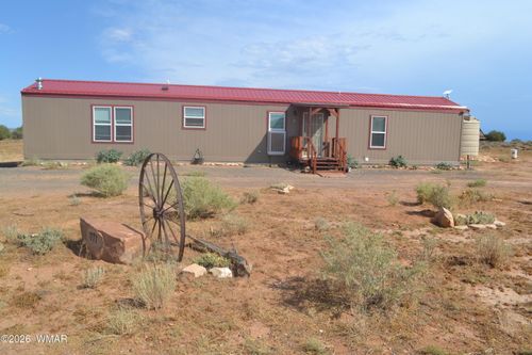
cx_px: 266
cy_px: 178
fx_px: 399
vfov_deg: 47.9
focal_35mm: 27
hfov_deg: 67.4
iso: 100
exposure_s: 1/250
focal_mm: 18
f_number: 8
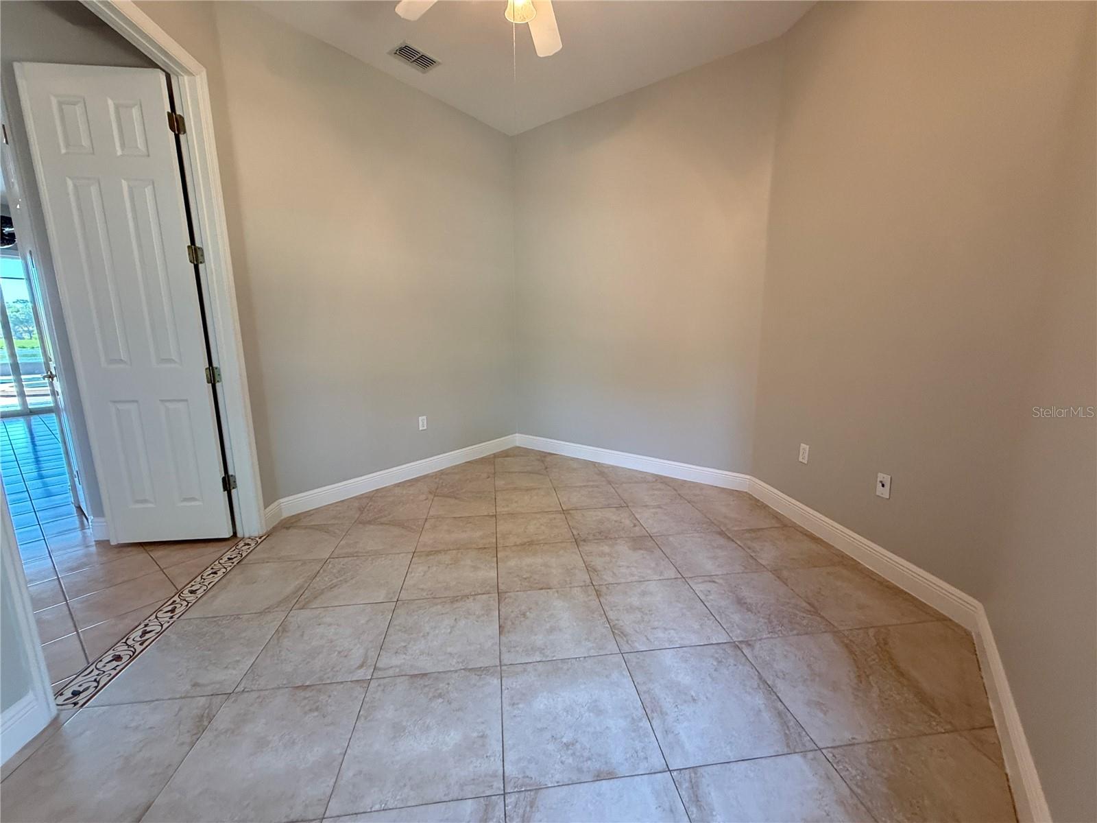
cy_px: 412
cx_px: 548
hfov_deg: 102.1
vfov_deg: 85.7
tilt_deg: -9.5
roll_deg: +0.6
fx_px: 444
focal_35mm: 14
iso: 320
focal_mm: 2.22
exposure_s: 1/60
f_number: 2.2
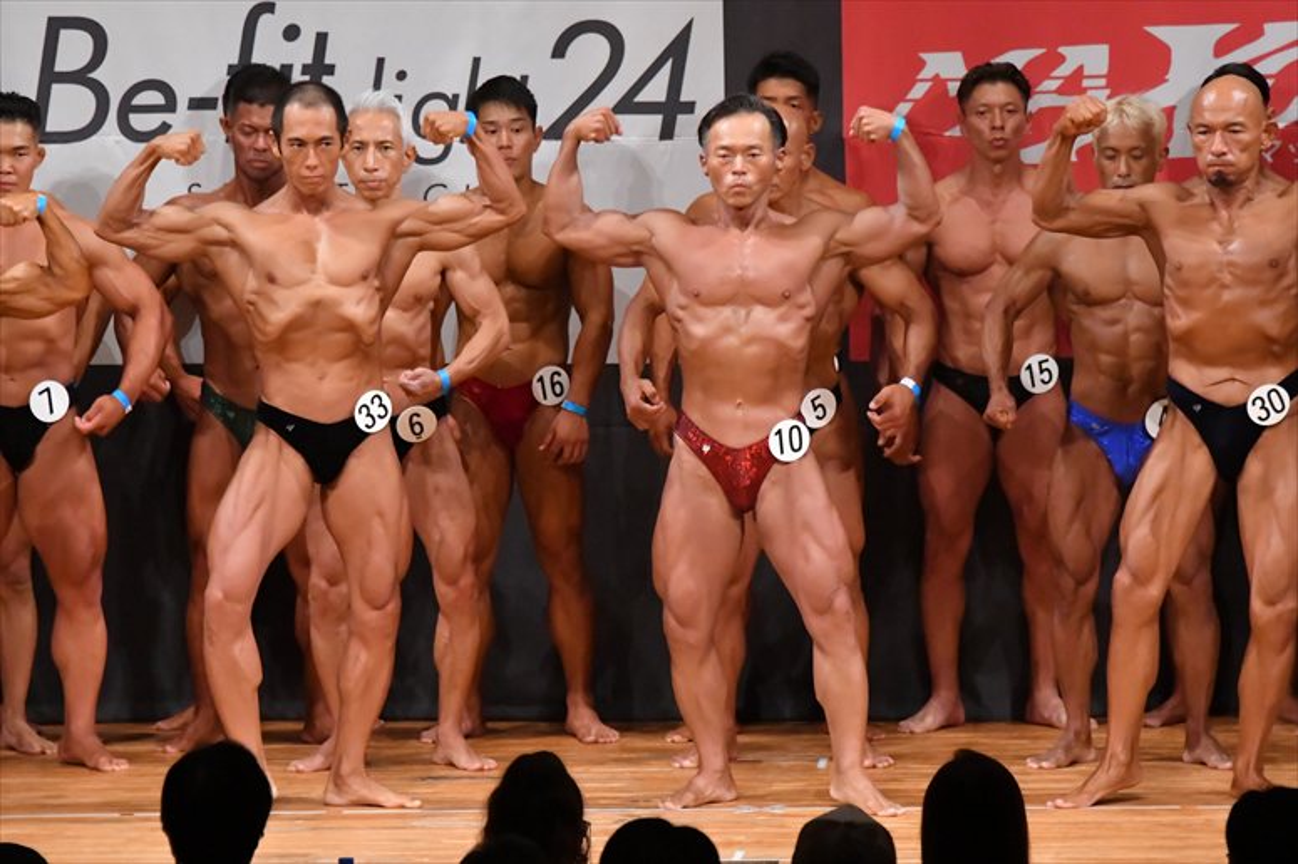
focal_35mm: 270
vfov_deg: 5.1
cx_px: 649
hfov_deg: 7.6
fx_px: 9730
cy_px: 432
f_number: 5.6
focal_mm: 180
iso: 9000
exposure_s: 1/400
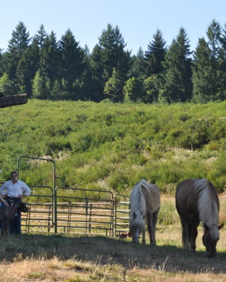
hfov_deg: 14.4
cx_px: 97
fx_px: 894
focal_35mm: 107
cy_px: 140
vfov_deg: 17.9
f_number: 8
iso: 200
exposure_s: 1/250
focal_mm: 50
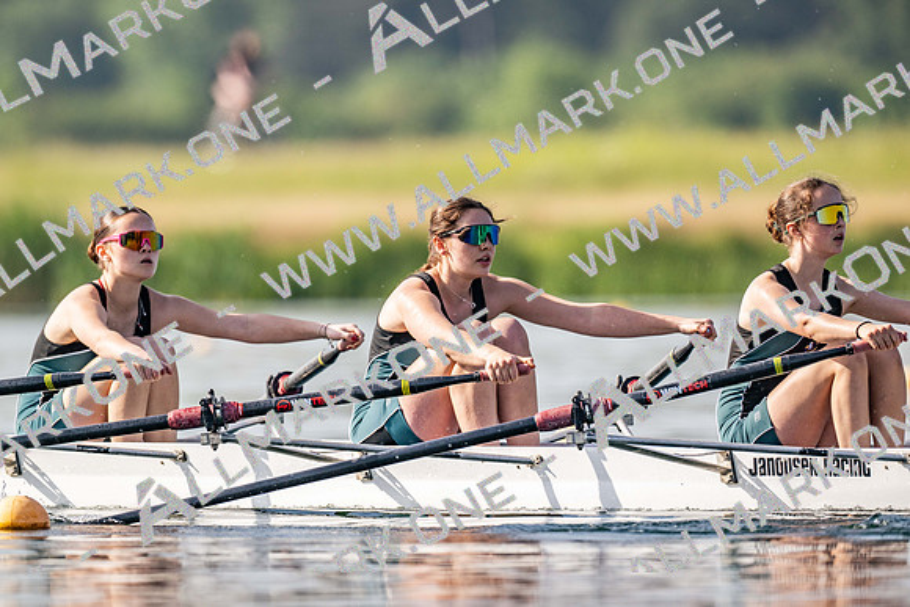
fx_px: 15170
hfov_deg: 3.4
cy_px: 304
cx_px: 455
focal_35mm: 600
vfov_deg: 2.3
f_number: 5.6
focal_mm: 600
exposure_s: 1/2500
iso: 280
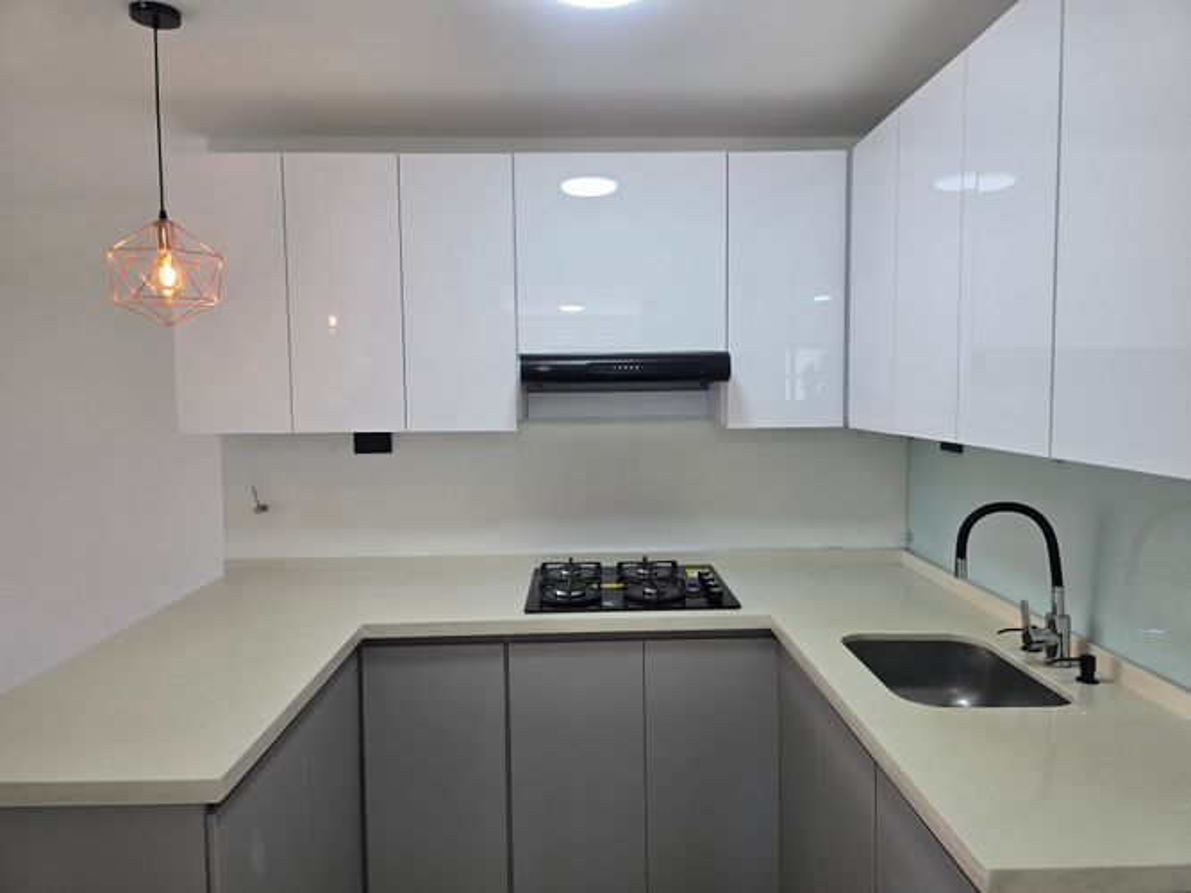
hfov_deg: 73.9
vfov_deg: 58.9
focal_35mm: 23
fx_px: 791
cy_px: 446
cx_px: 596
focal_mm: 6.3
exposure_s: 1/120
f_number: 1.7
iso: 50
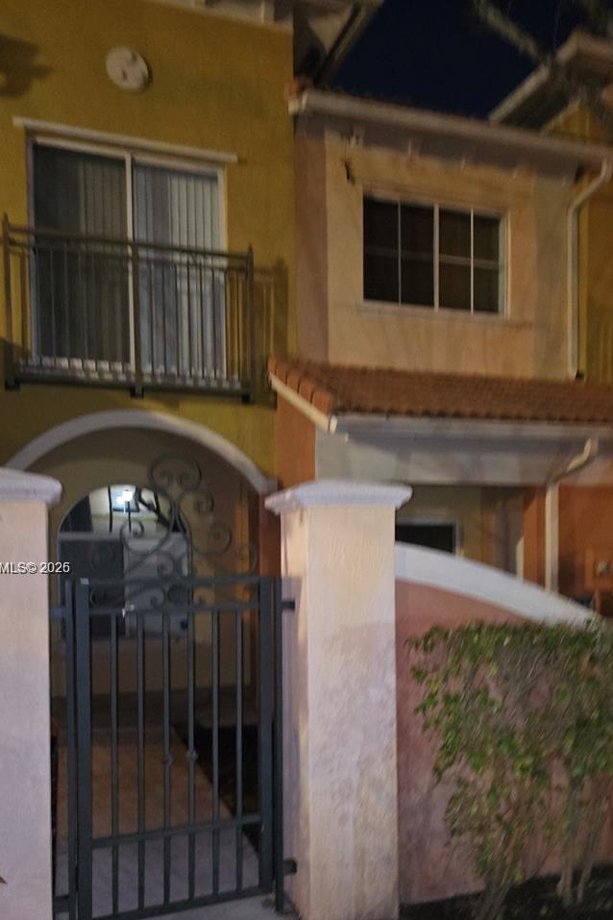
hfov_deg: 43.6
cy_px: 569
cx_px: 325
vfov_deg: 61.2
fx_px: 766
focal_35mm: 30
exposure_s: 1/8
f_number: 1.7
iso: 1600
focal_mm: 6.3
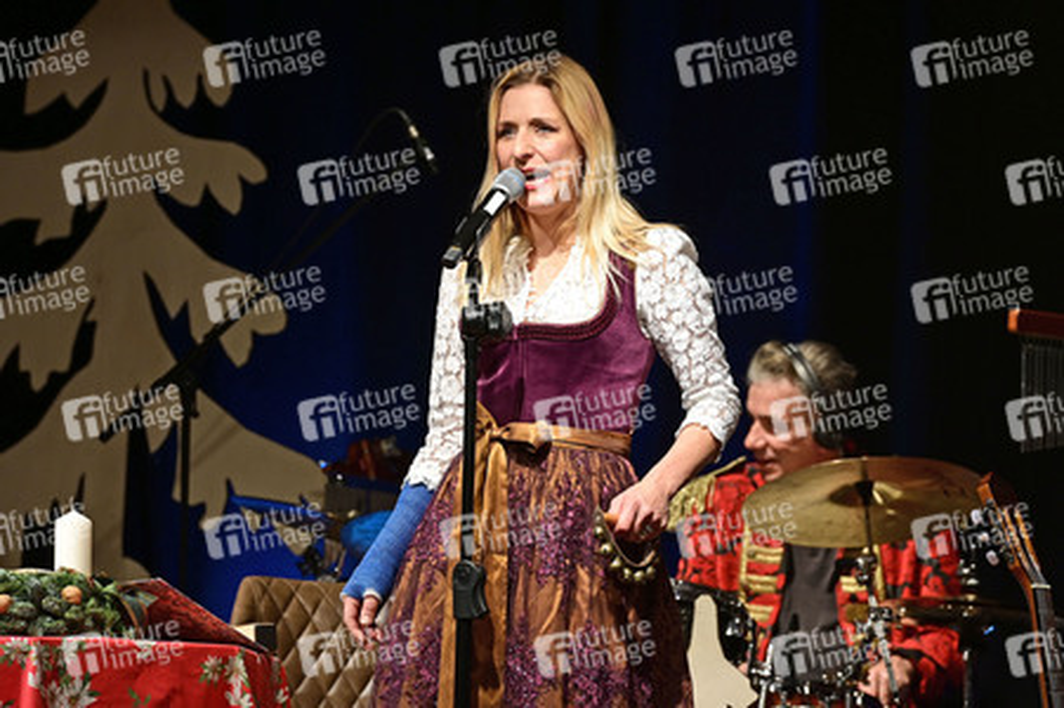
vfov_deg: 6.9
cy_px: 354
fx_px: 5907
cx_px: 532
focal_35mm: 200
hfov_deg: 10.3
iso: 1000
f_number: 5.6
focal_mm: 200
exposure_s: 1/200
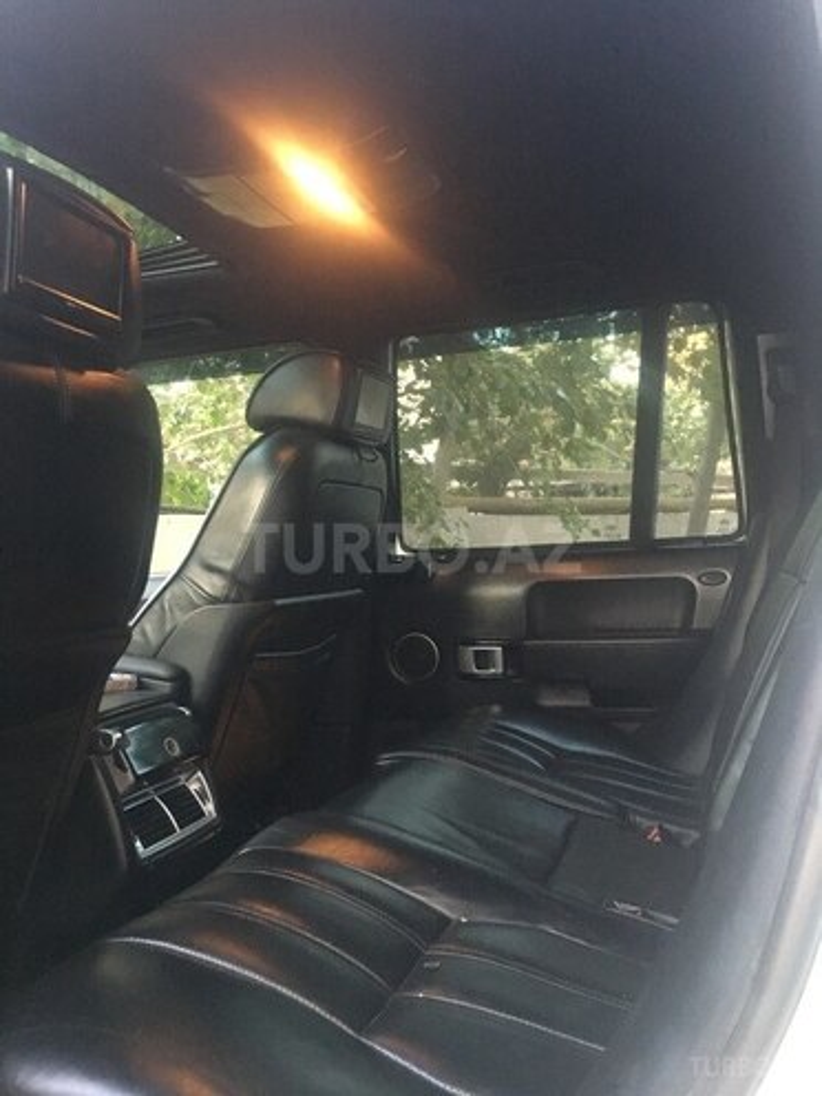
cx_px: 411
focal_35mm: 29
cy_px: 548
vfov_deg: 61.7
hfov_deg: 48.2
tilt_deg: +0.2
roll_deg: +2.4
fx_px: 918
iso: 250
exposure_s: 1/17
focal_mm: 4.15
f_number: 2.2
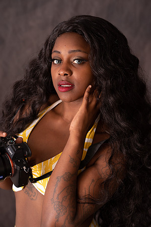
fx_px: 535
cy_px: 114
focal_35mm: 85
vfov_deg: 23.9
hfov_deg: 16.1
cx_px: 76
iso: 250
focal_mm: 85
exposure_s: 1/100
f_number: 5
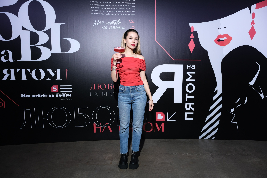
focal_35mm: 24
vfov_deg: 53.1
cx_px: 134
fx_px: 178
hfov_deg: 73.7
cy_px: 89
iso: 400
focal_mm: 16
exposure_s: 1/125
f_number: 4
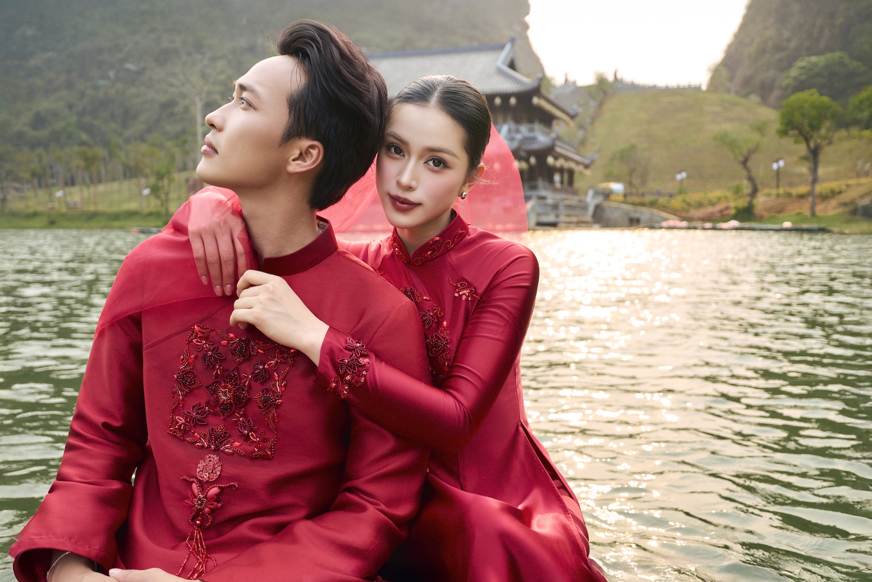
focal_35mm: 35
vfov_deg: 37.9
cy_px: 291
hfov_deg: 54.4
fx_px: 848
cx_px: 436
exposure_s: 1/200
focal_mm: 35
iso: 200
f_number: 4
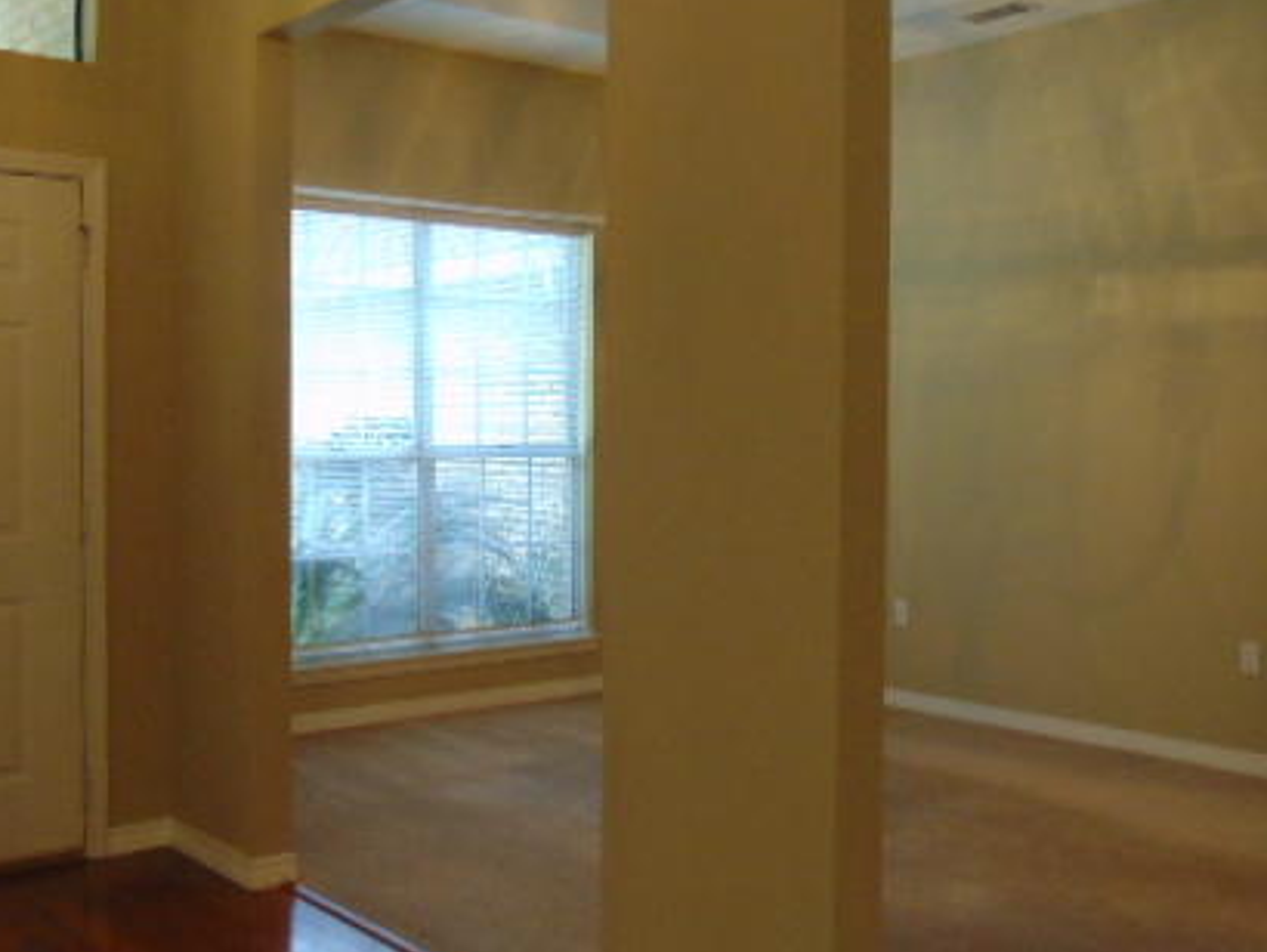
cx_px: 528
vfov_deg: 36.9
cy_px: 457
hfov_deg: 47.6
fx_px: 1428
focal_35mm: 39
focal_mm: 4.5
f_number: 3
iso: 200
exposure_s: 1/30
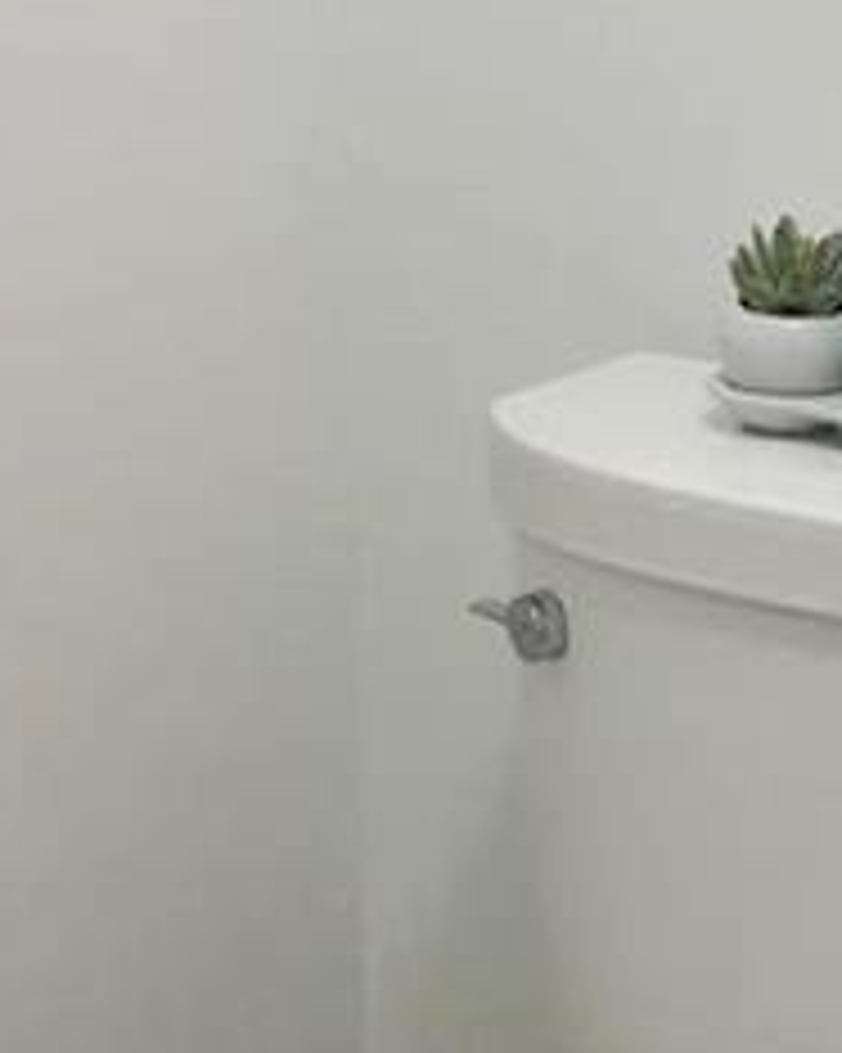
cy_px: 342
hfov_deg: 10.3
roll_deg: -1.2
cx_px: 1544
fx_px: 4364
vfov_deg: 13.7
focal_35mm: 140
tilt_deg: -9.9
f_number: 1.8
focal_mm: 3.99
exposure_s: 1/30
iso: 25
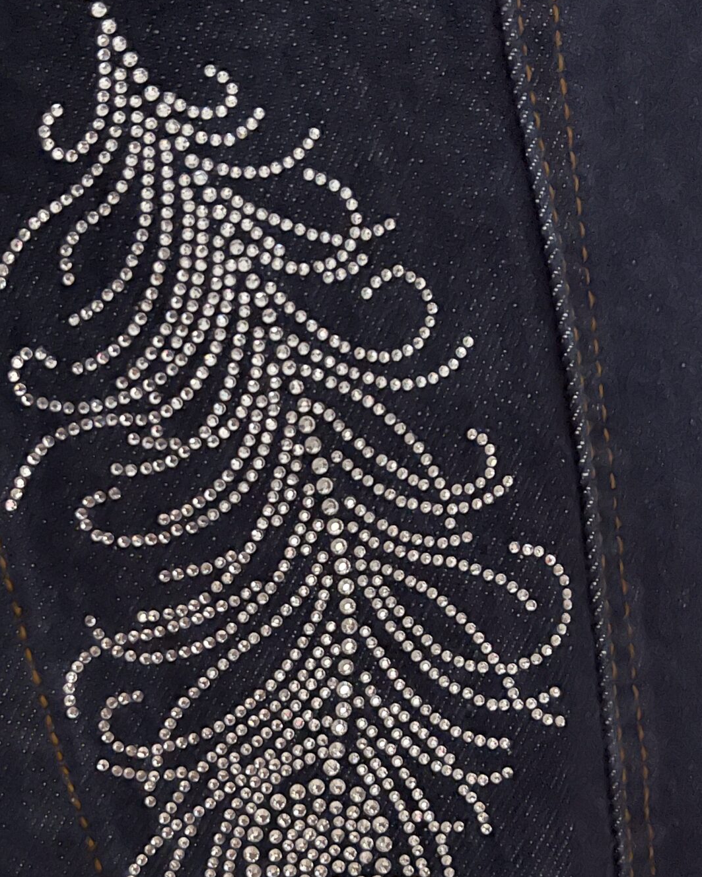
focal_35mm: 47
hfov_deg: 31.9
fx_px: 1221
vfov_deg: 39.3
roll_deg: -0.3
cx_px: 263
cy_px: 552
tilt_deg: -11.1
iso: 1250
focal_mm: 5.1
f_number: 1.6
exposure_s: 1/25
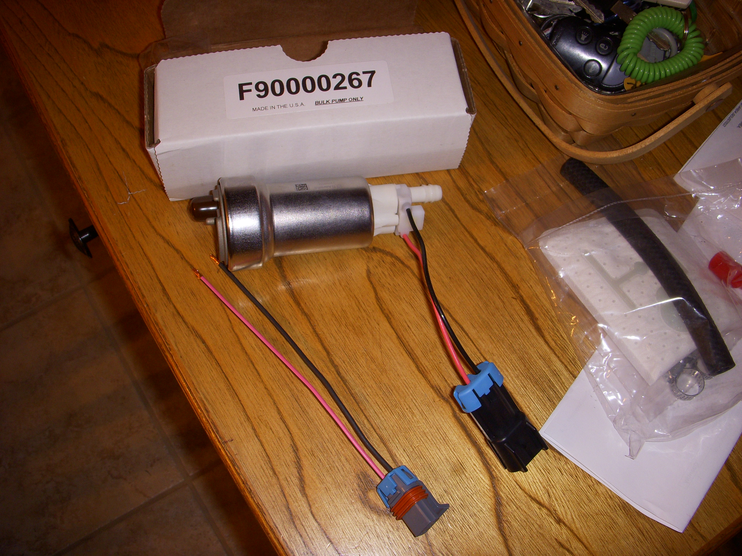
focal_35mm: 38
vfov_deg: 37.7
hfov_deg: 49.0
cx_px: 371
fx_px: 815
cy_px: 278
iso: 100
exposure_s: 1/30
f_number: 3.3
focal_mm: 6.3
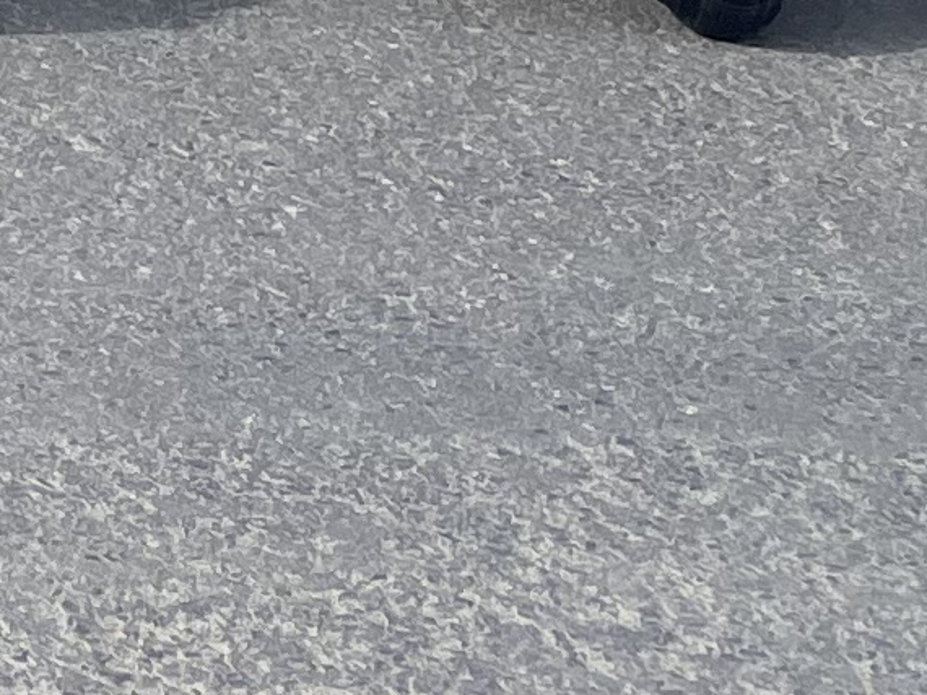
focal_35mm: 184
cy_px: -1250
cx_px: -989
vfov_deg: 7.3
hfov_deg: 9.9
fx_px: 4925
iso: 32
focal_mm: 4.2
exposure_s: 1/2882
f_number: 1.6
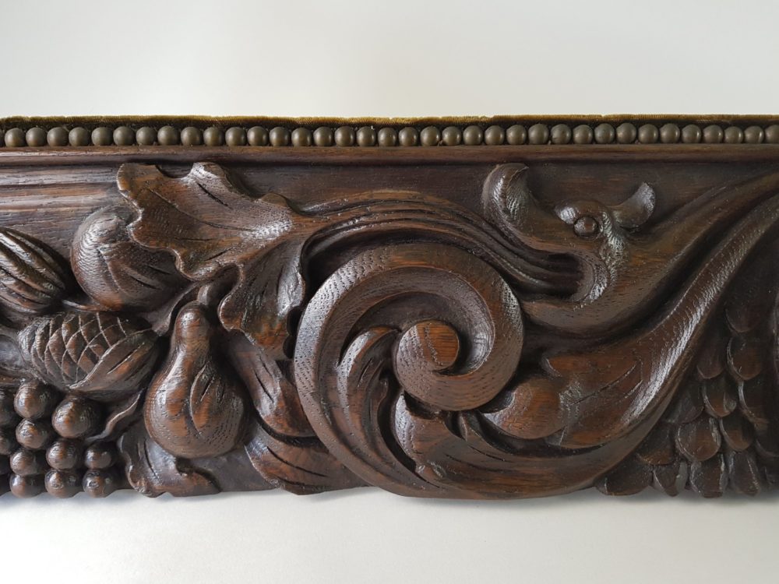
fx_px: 585
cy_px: 292
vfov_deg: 53.1
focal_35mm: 26
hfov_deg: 67.3
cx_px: 390
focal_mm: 4.2
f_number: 1.7
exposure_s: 1/50
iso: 125
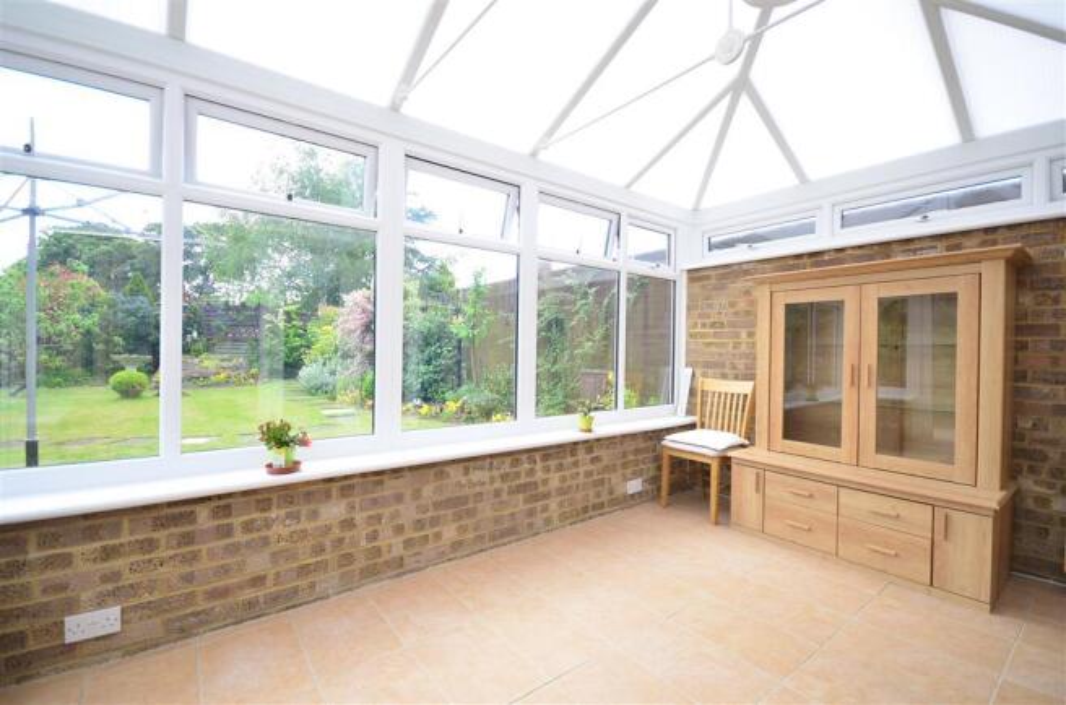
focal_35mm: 15
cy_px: 352
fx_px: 443
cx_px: 533
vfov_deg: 77.0
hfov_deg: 100.5
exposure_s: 1/160
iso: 200
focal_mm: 10
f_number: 5
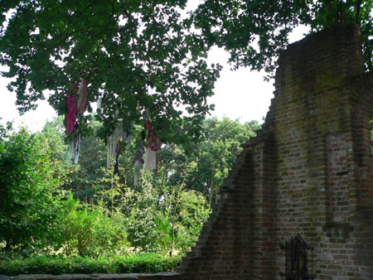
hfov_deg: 51.3
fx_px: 388
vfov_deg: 39.7
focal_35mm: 36
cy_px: 140
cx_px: 186
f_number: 3.3
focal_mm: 6
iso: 80
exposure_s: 1/100
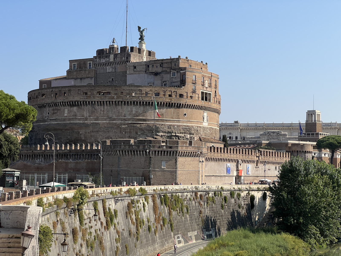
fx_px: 759
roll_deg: -0.6
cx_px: 170
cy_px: 128
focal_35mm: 77
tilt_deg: +4.2
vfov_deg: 19.1
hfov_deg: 25.3
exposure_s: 1/847
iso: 32
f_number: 2.8
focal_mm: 9
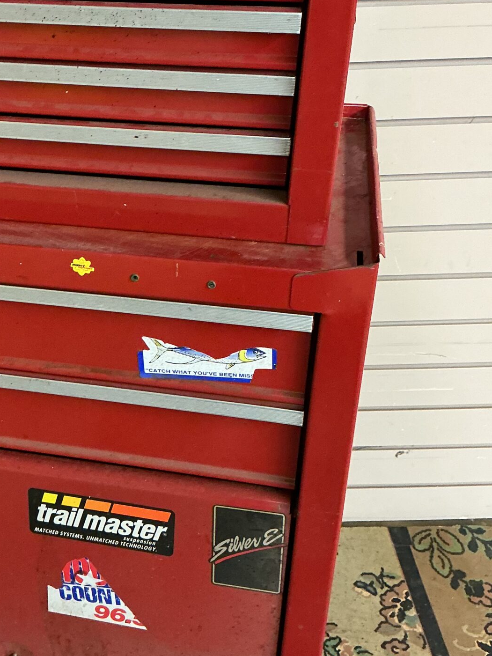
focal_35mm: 53
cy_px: 288
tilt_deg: -31.8
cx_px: 61
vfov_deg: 36.1
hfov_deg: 26.7
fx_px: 1004
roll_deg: +2.9
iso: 200
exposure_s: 1/40
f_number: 1.8
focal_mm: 3
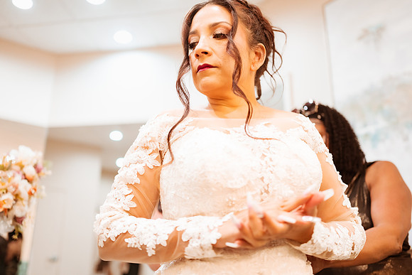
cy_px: 138
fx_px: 401
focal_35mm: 35
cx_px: 206
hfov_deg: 54.4
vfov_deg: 37.9
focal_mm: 35
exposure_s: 1/400
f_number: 1.8
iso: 1250
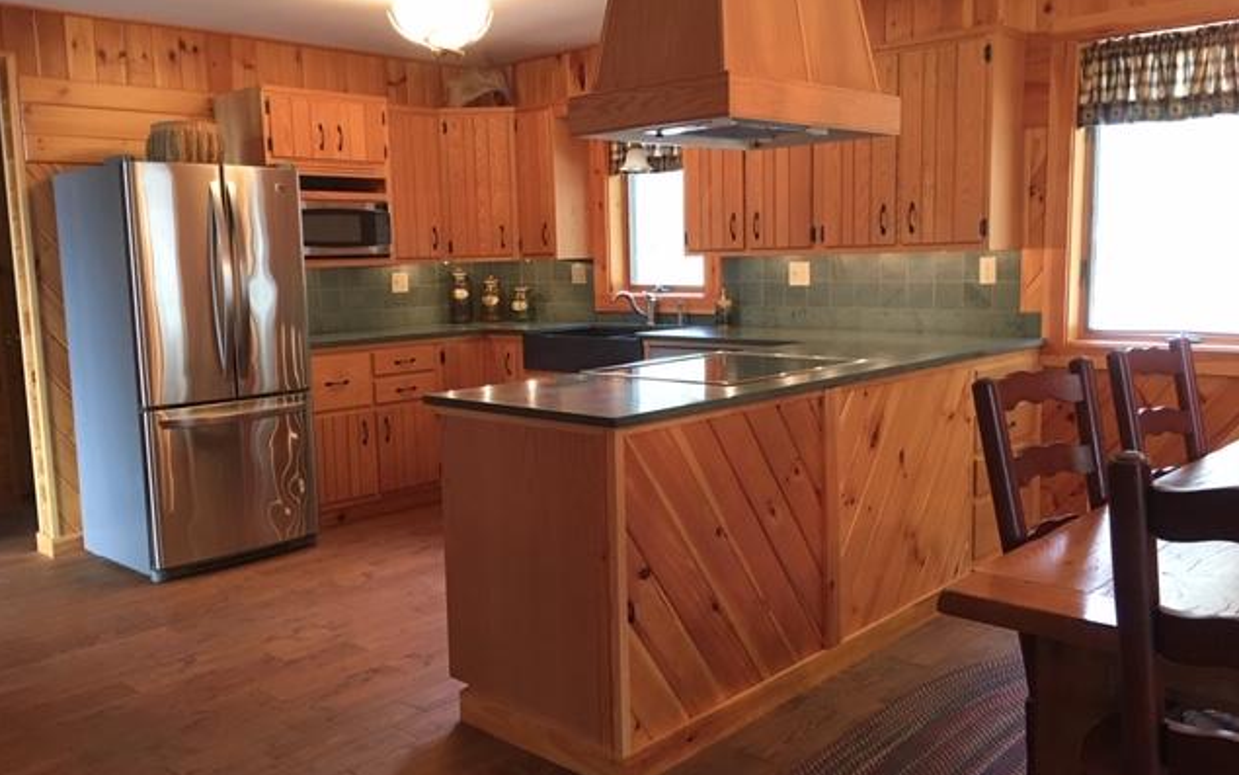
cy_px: 400
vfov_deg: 40.6
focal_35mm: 31
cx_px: 619
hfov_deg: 61.2
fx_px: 1047
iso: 80
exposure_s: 1/15
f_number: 2.2
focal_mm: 4.15
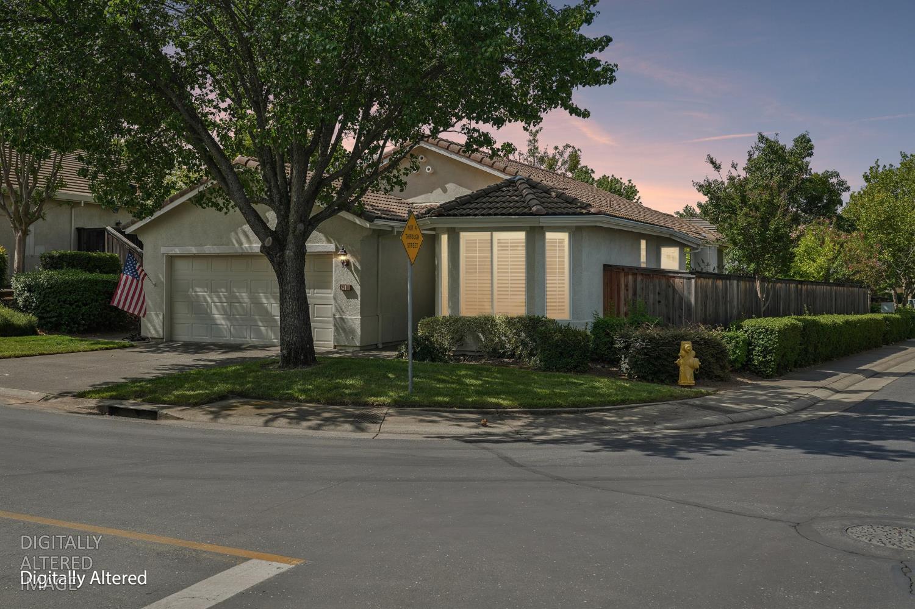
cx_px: 458
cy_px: 304
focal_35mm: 34
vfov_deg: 39.4
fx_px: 851
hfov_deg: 56.5
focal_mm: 33.5
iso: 100
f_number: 8
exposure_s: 1/80
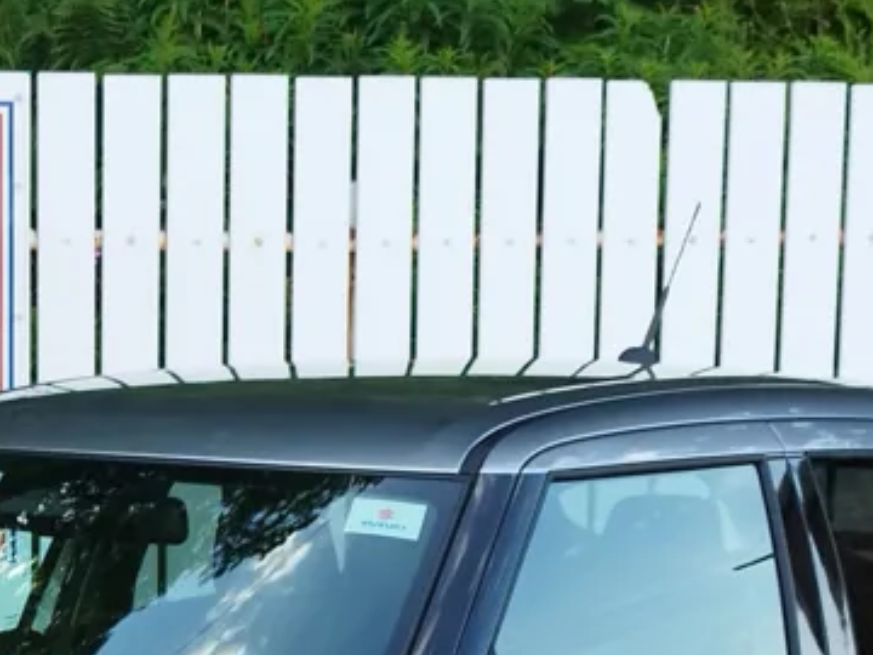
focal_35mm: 80
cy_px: 922
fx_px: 2018
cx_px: 12
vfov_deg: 17.0
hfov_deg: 23.5
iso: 50
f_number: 1.89
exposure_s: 1/115
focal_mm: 5.89
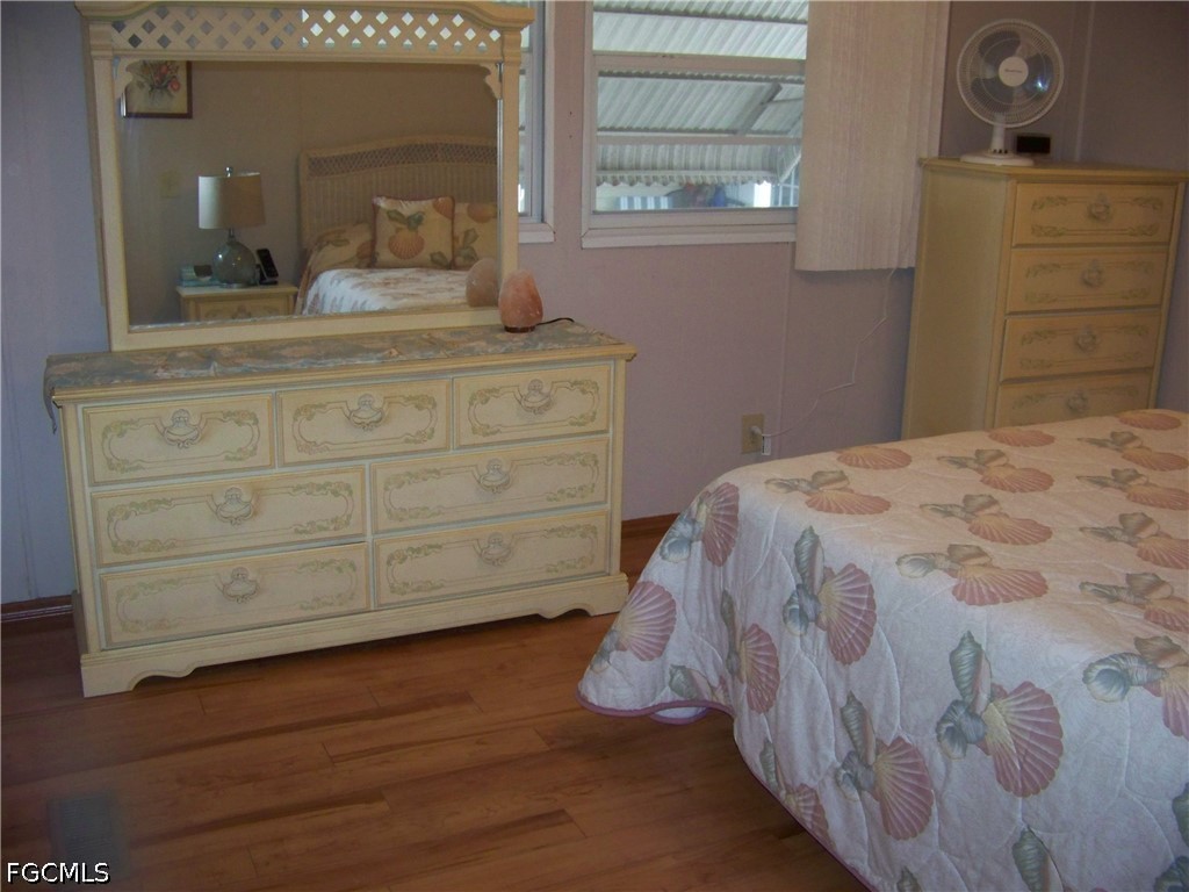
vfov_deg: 39.7
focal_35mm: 36
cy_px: 446
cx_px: 594
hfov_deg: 51.4
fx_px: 1237
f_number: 2.8
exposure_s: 1/30
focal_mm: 5.85
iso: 200
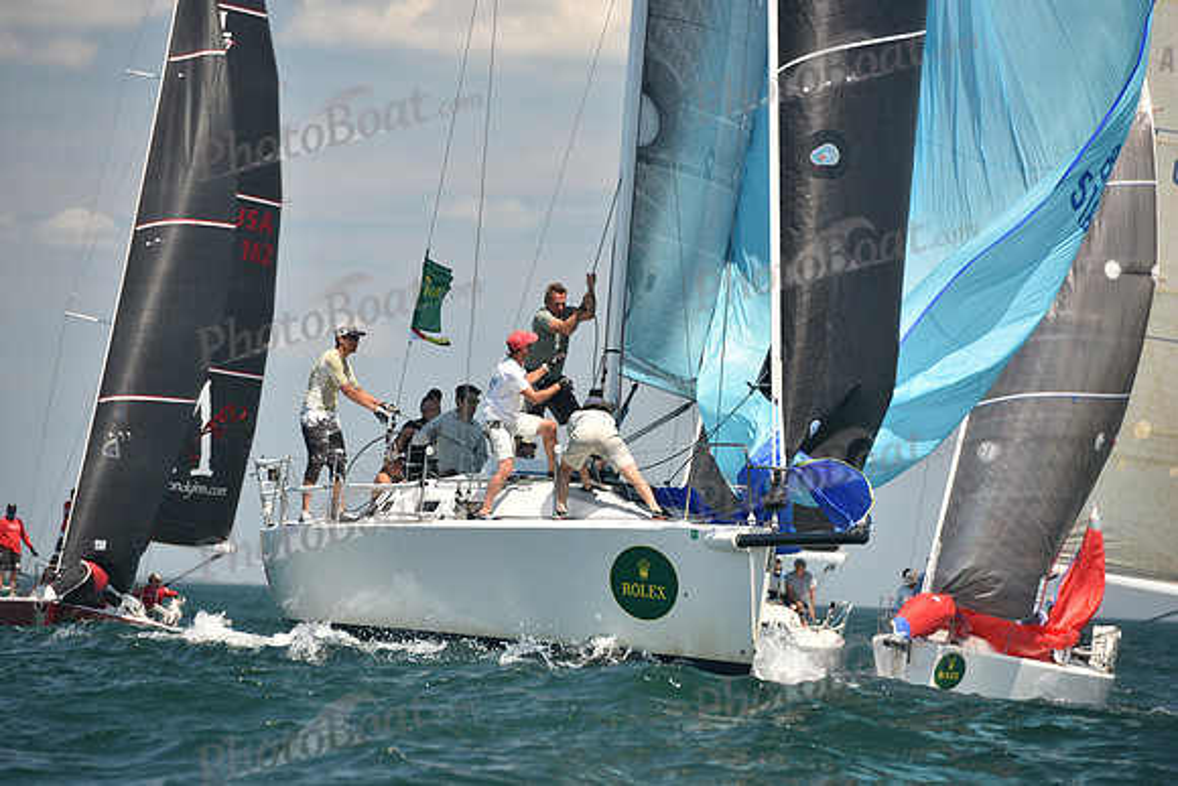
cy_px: 393
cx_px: 589
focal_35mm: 200
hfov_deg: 10.3
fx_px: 6546
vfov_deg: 6.9
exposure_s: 1/1000
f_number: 5
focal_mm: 200
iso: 320
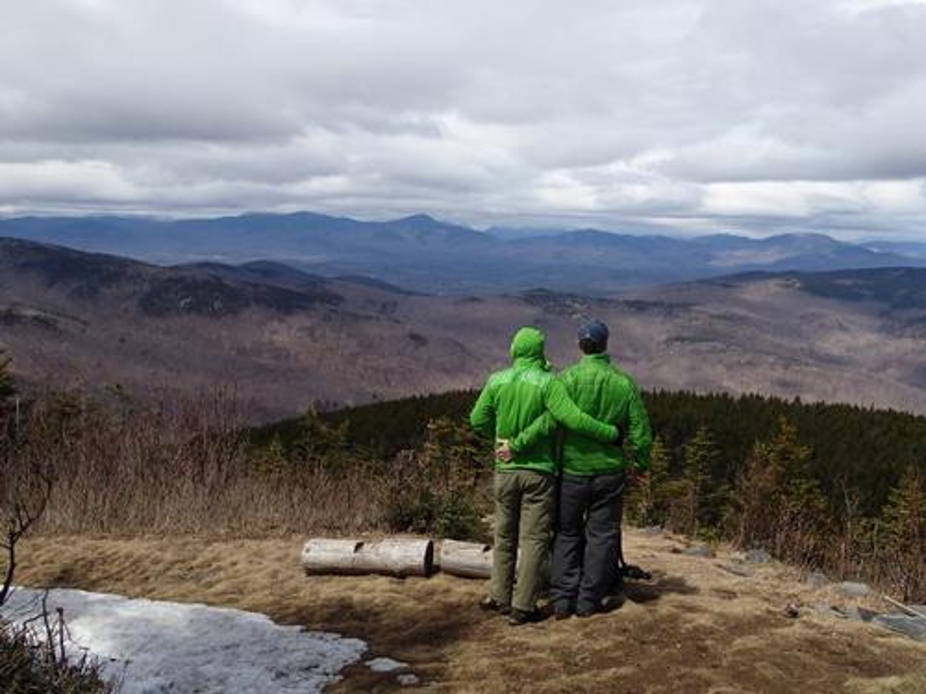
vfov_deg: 37.7
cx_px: 463
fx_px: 1017
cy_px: 347
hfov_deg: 49.0
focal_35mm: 38
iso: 100
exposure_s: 1/160
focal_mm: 6.86
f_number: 10
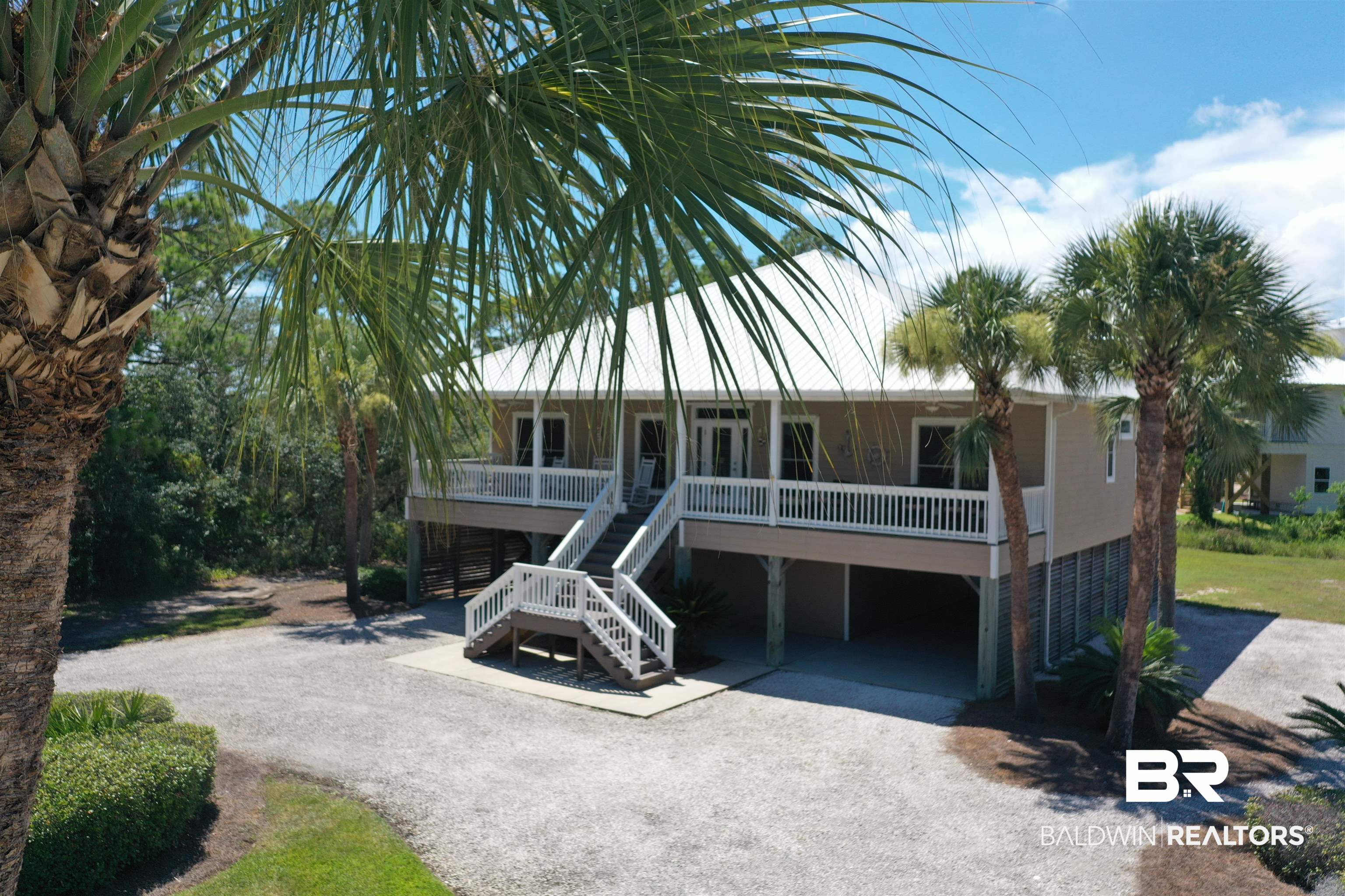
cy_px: 448
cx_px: 672
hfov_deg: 65.5
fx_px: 1046
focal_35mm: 28
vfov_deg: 46.4
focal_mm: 10.26
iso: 100
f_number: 3.5
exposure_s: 1/1000
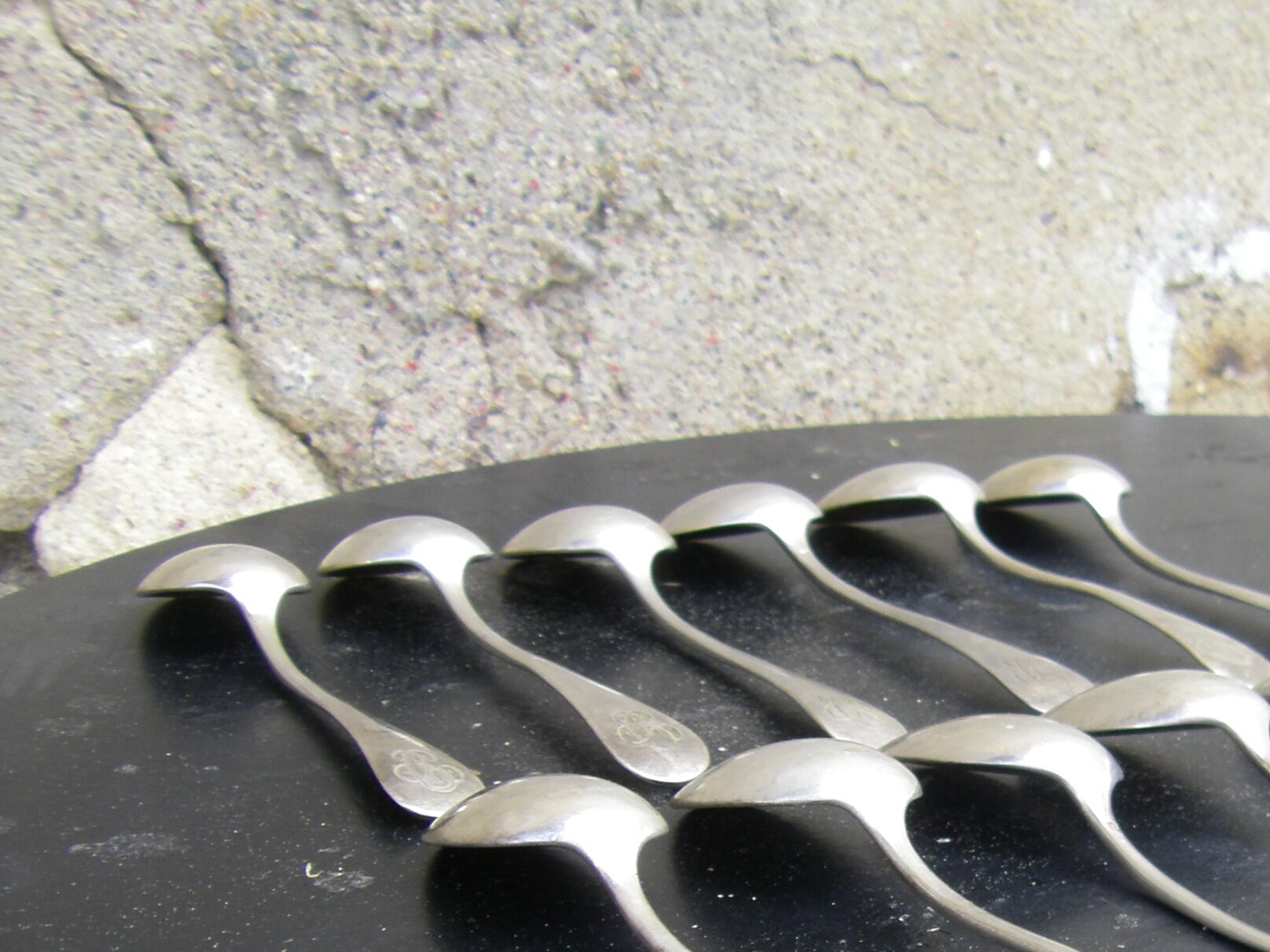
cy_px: 866
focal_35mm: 77
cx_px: 1141
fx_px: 2825
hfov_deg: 24.6
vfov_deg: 18.8
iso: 64
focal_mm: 6.3
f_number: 3.5
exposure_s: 1/125
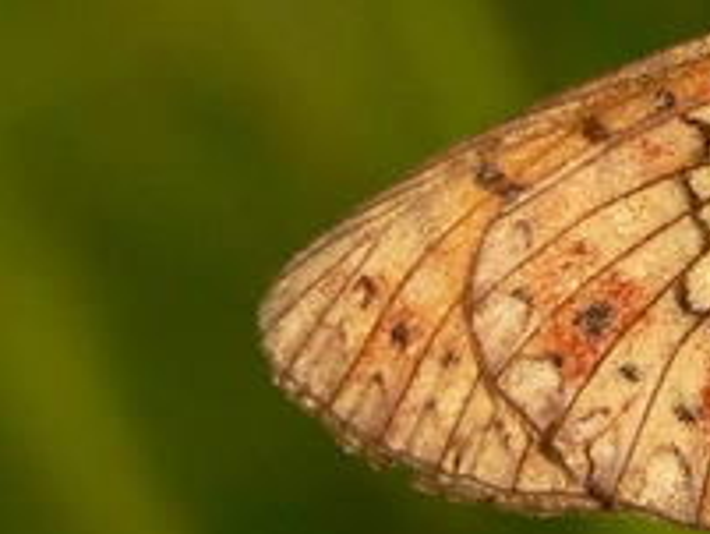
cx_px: 618
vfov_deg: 4.3
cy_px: 248
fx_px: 7060
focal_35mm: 344
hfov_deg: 5.7
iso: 100
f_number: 4
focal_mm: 18
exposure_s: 1/320
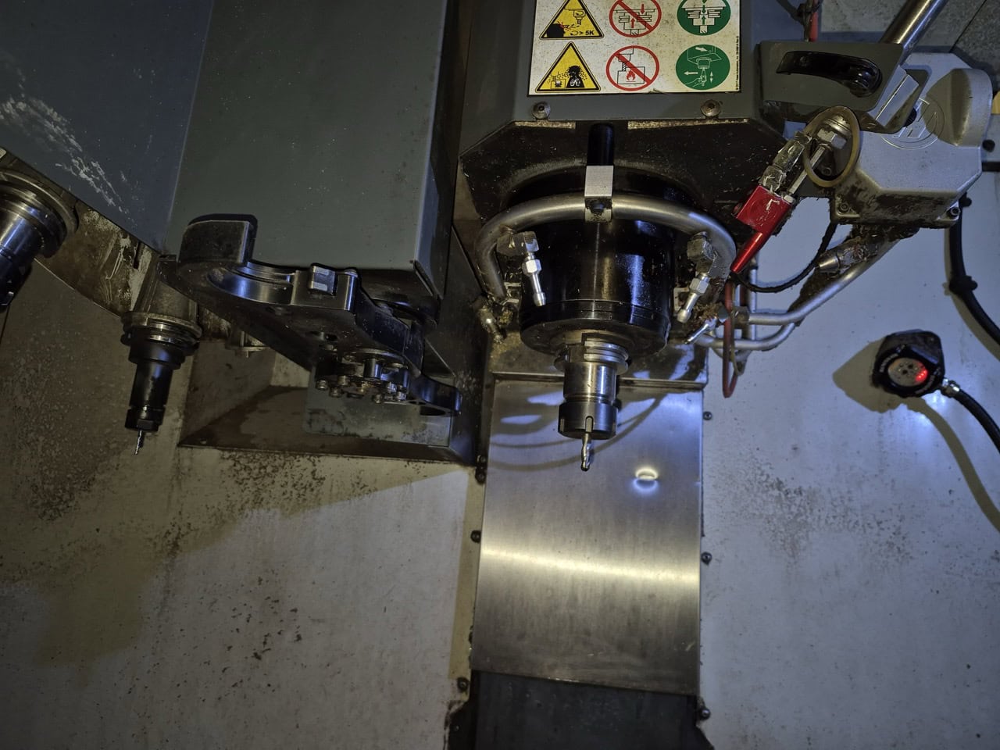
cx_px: 500
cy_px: 375
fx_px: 664
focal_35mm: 23
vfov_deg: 58.9
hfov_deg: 73.9
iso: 80
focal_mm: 5.4
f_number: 1.8
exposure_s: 1/60
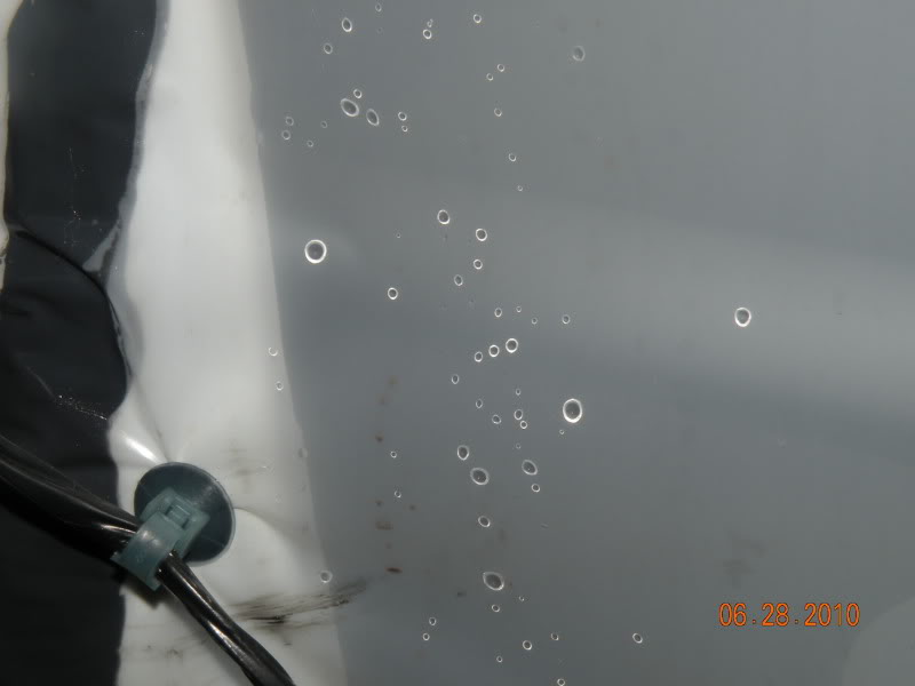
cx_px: 458
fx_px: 1771
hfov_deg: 29.0
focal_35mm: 67
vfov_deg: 21.9
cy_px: 343
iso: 64
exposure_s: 1/60
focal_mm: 11.9
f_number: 8
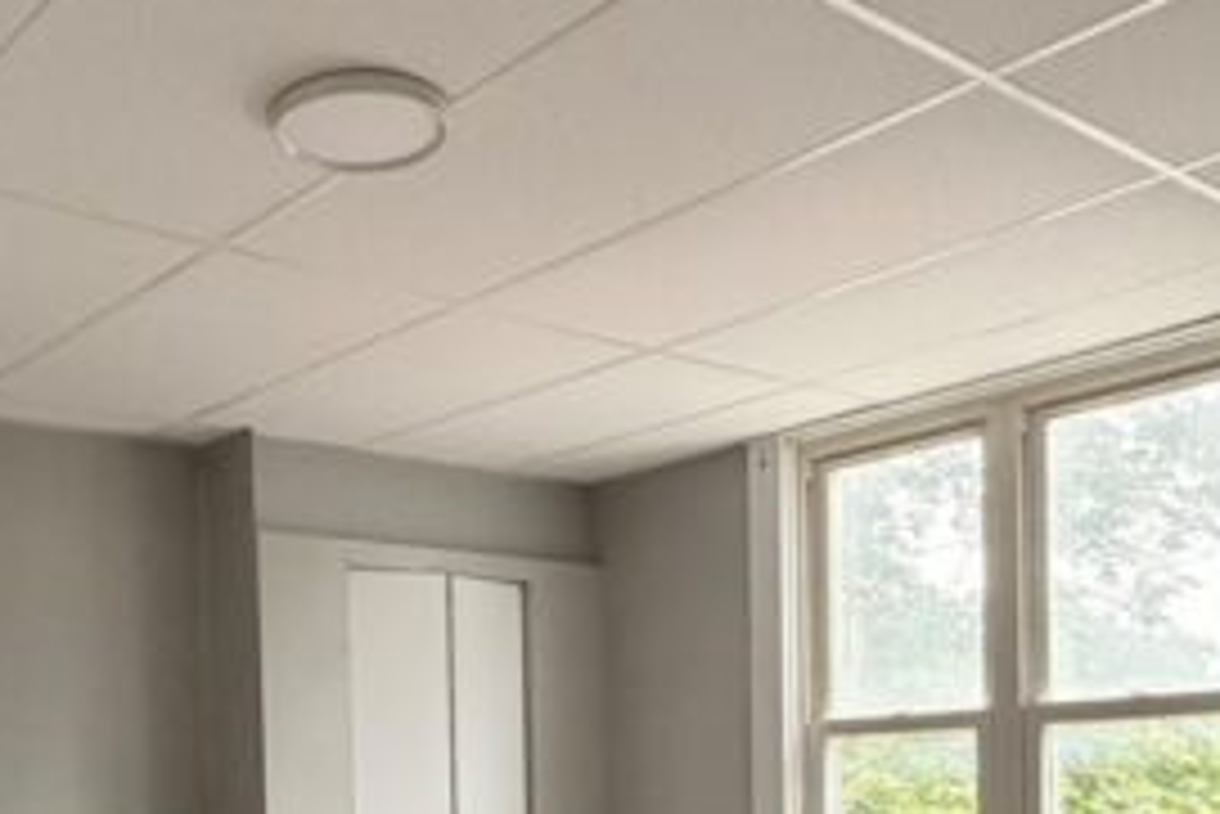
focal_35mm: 43
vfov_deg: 28.9
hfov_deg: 44.8
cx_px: 410
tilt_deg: -2.6
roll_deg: +1.6
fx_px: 1458
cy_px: 850
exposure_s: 1/118
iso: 320
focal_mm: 2.22
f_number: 2.2
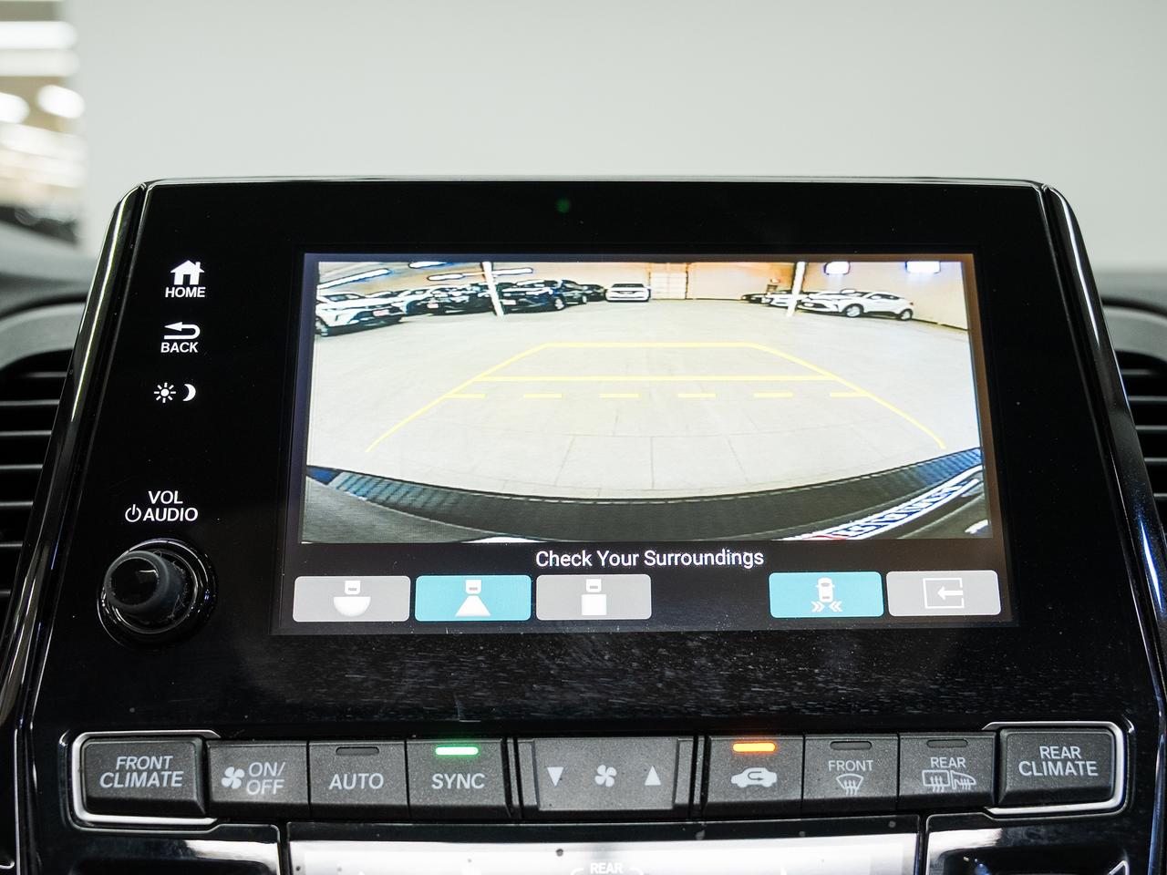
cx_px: 617
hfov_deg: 55.6
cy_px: 505
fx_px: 1106
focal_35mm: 33
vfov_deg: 43.1
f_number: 4
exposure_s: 1/40
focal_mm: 24
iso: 500
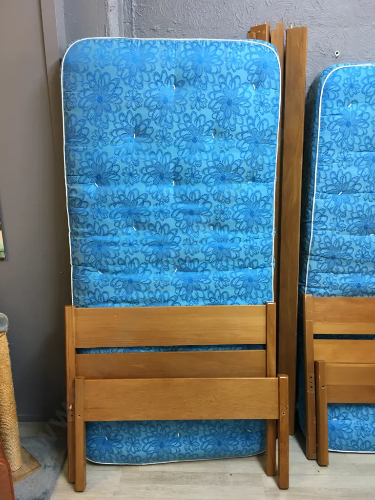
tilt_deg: -12.9
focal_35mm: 29
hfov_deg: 48.2
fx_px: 419
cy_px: 250
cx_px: 188
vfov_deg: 61.7
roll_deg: +0.5
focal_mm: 4.15
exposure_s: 1/17
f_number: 2.2
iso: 50
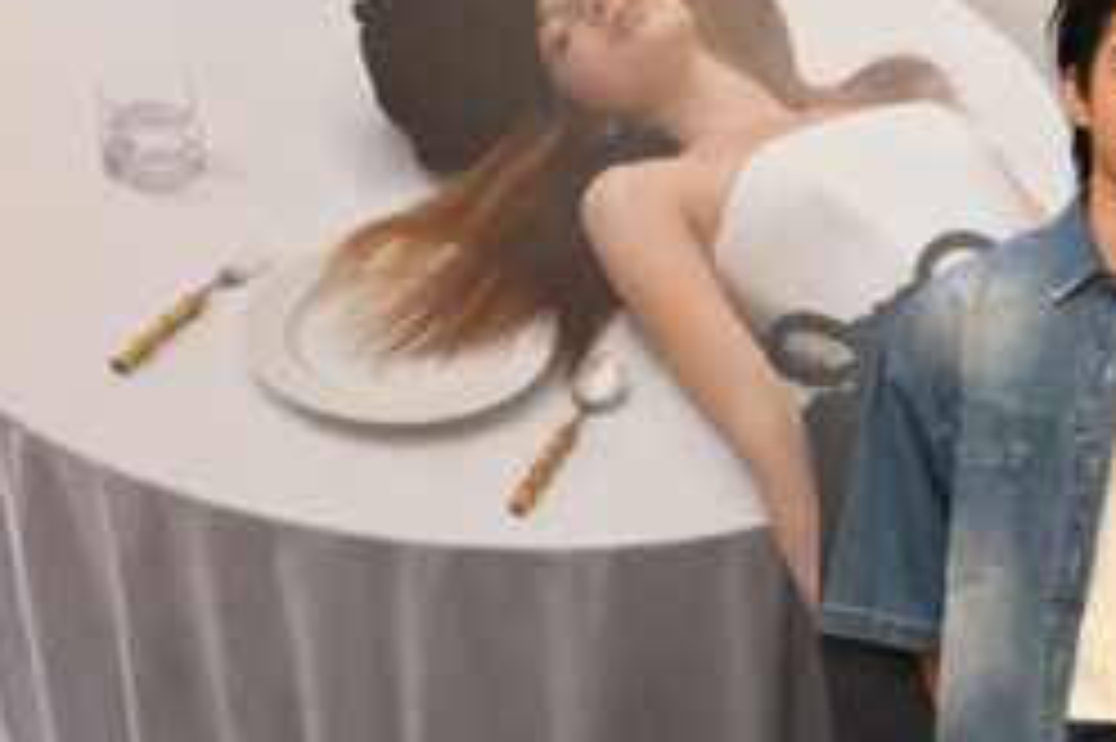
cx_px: 1328
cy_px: 603
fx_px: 2974
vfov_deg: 14.1
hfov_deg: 20.0
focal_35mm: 96
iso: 2000
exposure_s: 1/160
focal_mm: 31
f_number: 4
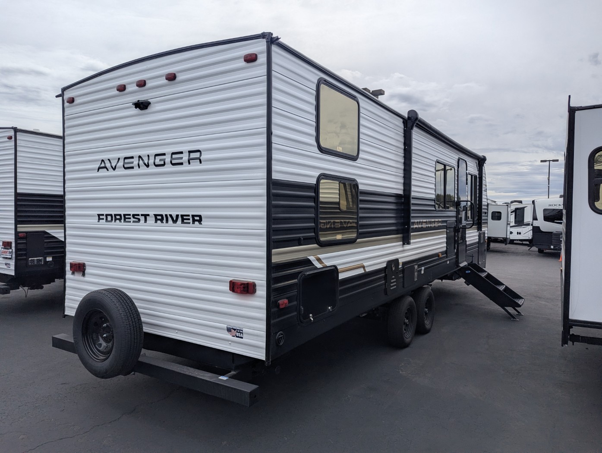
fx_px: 418
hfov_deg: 71.5
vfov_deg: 56.9
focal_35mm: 24
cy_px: 226
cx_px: 301
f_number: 1.85
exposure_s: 1/4348
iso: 48
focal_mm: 6.81
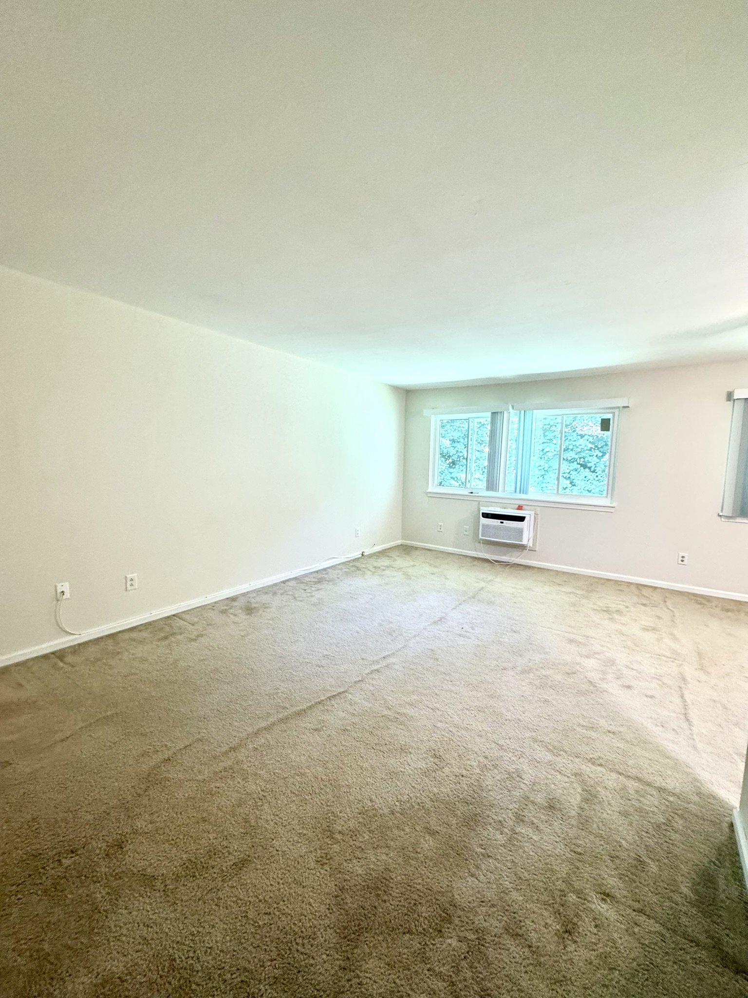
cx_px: 374
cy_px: 499
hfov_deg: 85.7
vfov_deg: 102.1
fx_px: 403
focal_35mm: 14
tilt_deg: -5.7
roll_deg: -0.8
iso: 320
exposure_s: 1/60
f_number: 2.2
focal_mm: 2.22
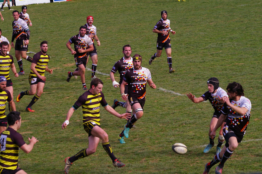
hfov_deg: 10.3
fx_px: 1451
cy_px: 87
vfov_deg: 6.9
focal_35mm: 200
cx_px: 131
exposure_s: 1/500
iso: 400
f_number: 9.5
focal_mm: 133
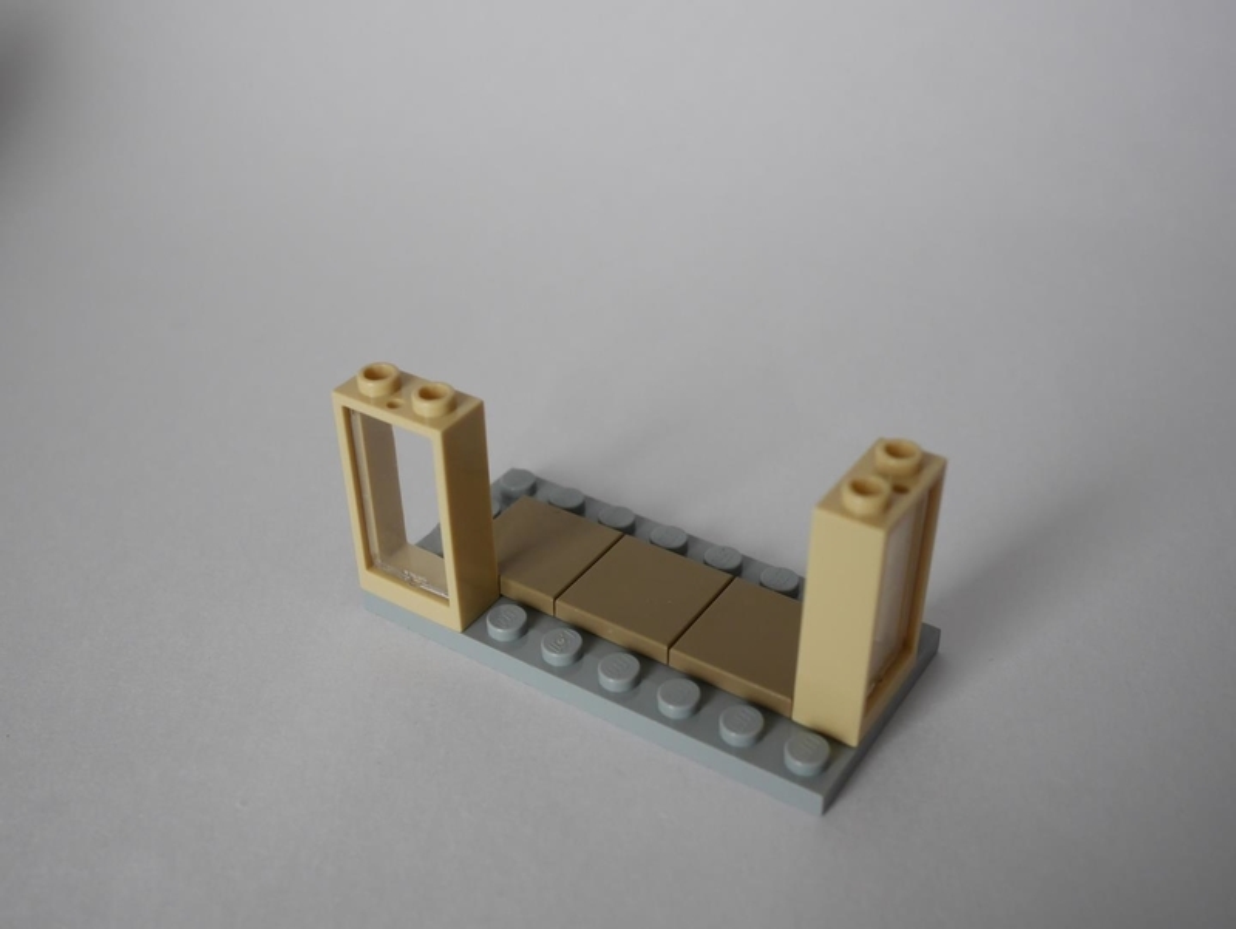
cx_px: 618
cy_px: 464
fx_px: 1429
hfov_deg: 46.8
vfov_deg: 36.0
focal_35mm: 40
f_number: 5
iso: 640
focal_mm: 20
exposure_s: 1/60
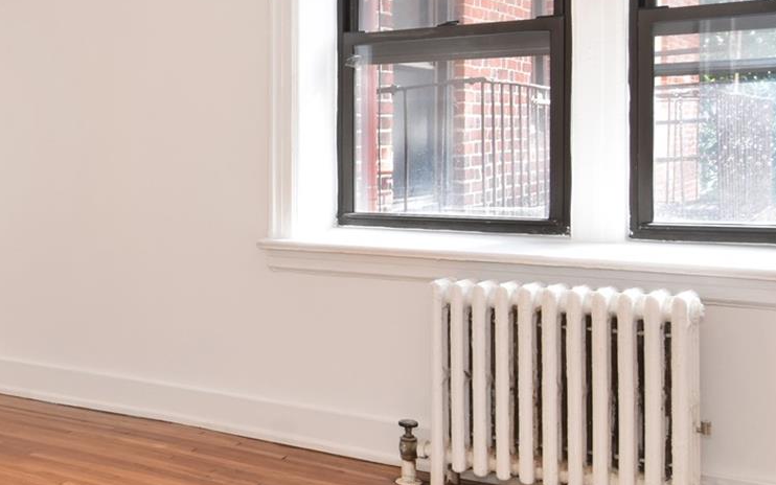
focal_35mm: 46
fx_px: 982
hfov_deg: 37.9
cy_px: 165
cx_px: -20
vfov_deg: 27.6
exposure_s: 1/50
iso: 640
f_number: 11
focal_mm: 11
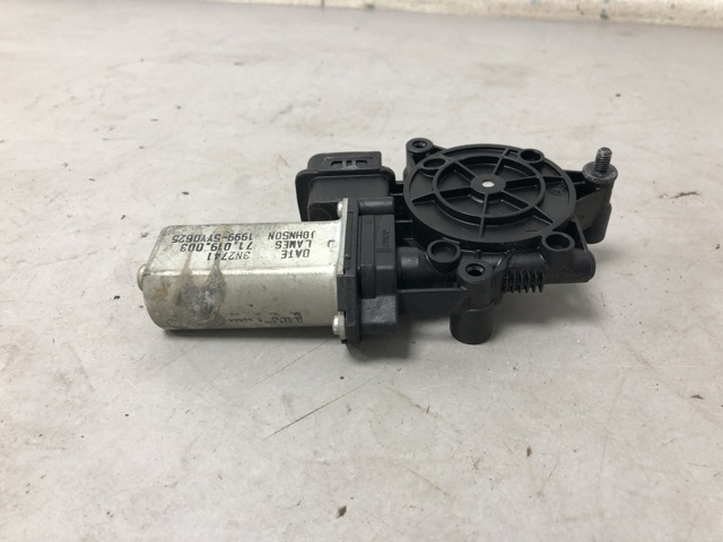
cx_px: 362
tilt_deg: -34.4
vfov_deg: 49.7
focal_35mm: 28
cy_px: 271
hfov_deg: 63.4
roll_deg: +1.5
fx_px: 585
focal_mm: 4
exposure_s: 1/25
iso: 32
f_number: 1.8
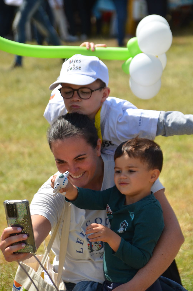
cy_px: 146
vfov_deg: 9.5
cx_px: 96
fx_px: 1757
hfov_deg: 6.3
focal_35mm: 218
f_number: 5.6
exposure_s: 1/1600
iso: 400
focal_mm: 145
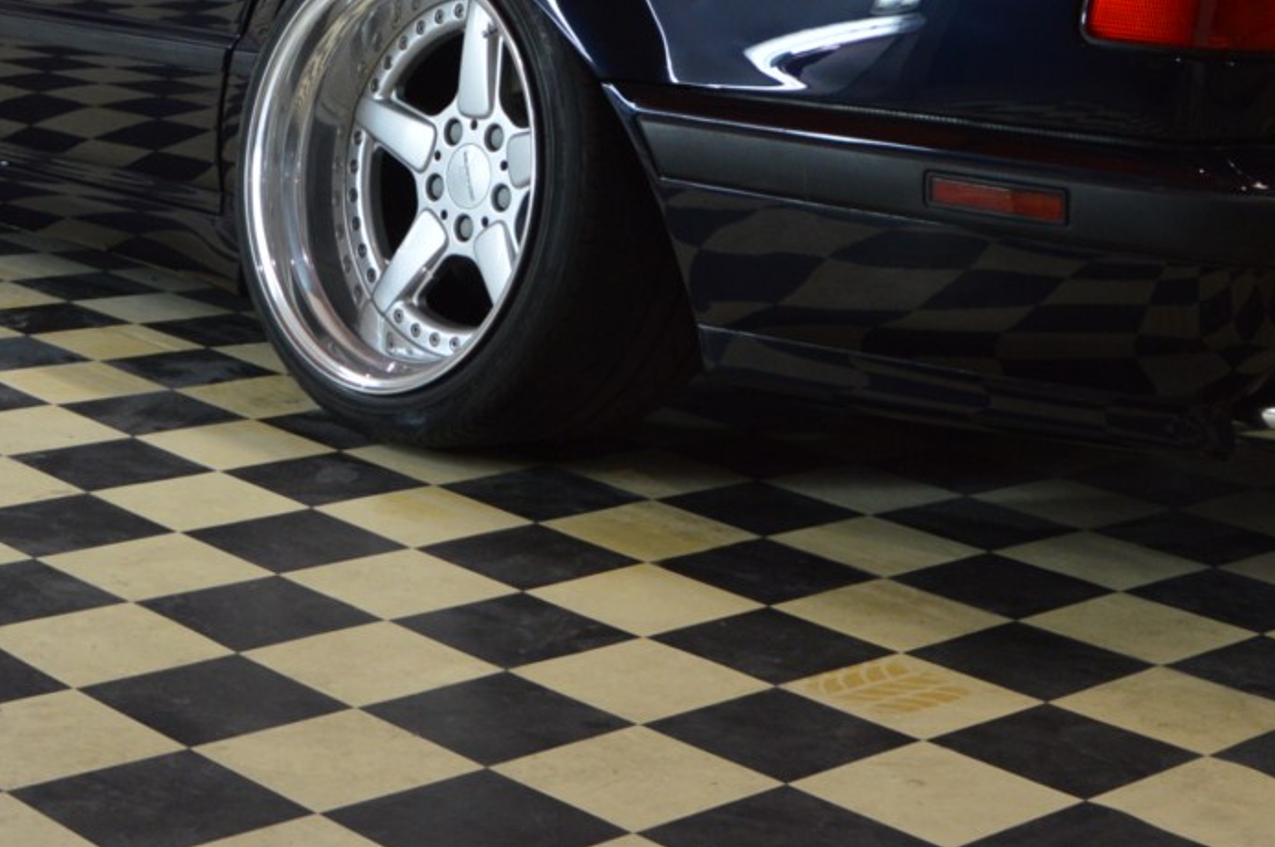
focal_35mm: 76
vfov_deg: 17.5
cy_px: -15
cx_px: 627
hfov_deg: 26.7
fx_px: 2689
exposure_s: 1/80
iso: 400
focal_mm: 22
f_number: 4.5
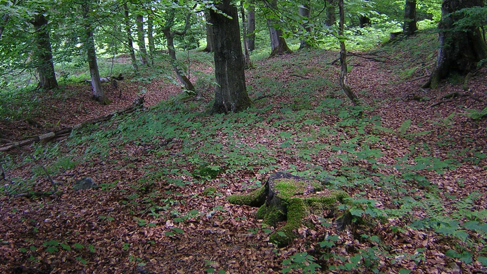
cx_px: 242
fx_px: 555
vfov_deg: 27.6
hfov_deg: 47.4
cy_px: 95
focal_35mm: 43
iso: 400
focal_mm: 4.7
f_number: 2.6
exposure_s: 1/64
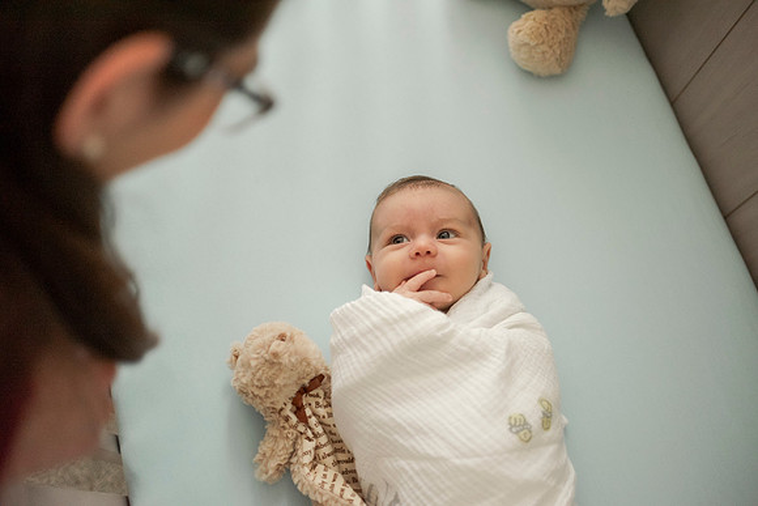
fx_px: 737
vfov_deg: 37.9
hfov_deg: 54.4
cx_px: 379
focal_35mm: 35
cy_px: 253
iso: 800
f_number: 1.8
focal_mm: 35
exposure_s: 1/160
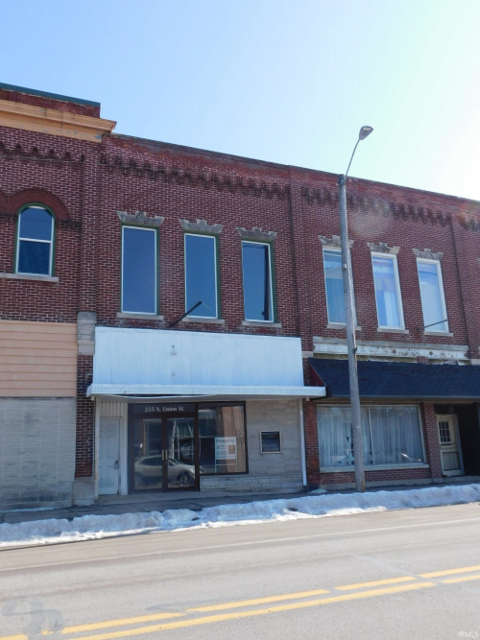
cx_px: 240
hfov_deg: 46.8
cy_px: 320
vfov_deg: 60.0
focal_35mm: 30
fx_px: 555
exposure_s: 1/800
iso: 125
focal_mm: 5.3
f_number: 3.2
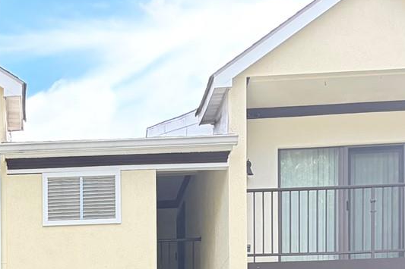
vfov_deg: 11.6
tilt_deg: -0.6
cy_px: 573
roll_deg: +1.2
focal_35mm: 104
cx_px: -84
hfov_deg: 18.6
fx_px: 1170
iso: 50
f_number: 1.6
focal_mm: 5.96
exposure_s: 1/178
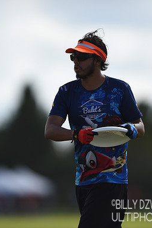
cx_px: 74
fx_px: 3825
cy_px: 114
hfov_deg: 2.3
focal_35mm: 604
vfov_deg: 3.4
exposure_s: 1/2000
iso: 100
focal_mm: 400
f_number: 2.8
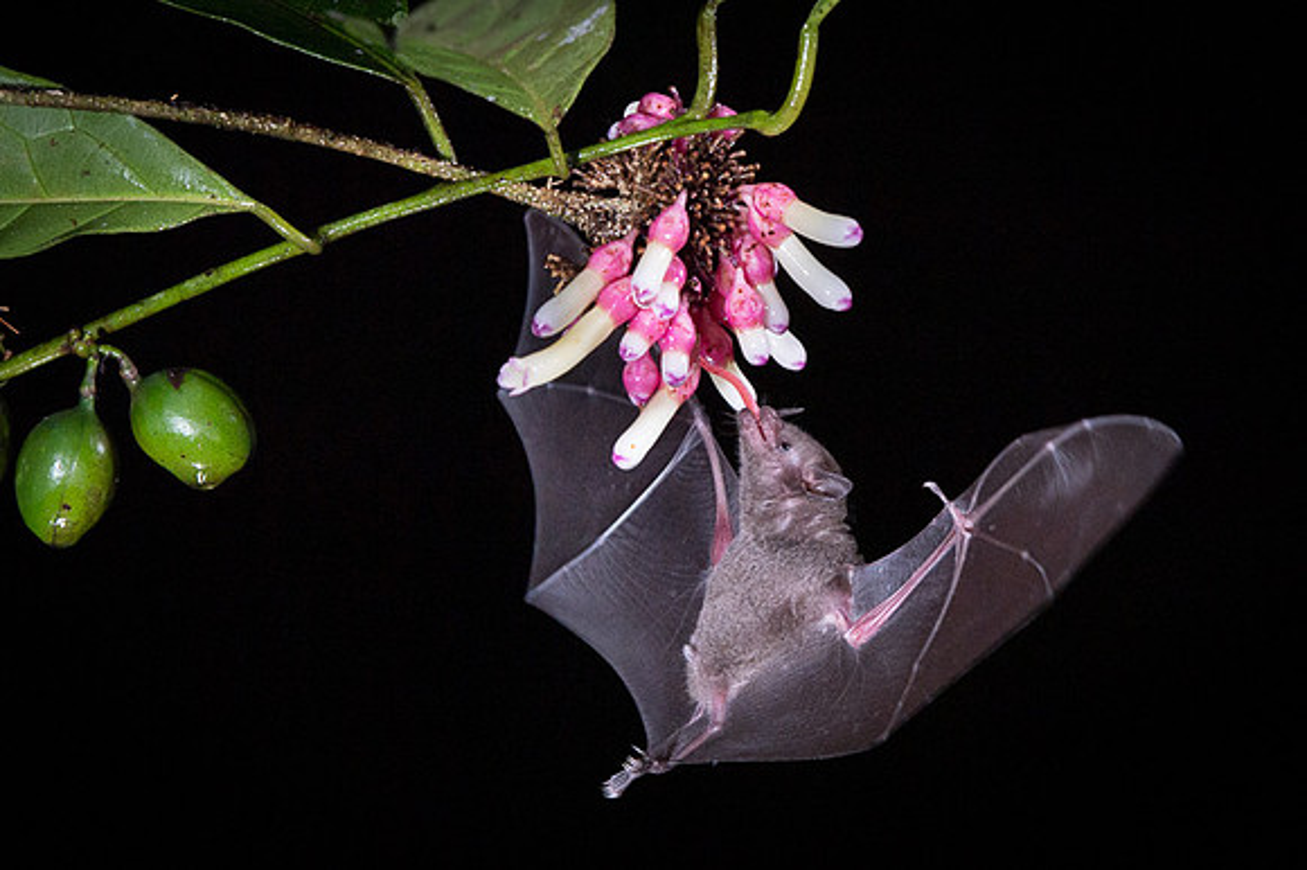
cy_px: 215
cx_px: 880
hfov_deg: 6.0
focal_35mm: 346
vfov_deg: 4.0
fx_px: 12555
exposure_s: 1/250
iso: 500
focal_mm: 160
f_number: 8
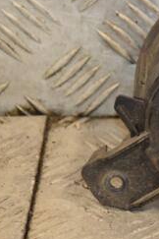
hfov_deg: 3.5
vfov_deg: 5.3
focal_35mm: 389
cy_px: 88
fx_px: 2578
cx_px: 205
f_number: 5.6
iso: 800
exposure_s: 1/125
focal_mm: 105
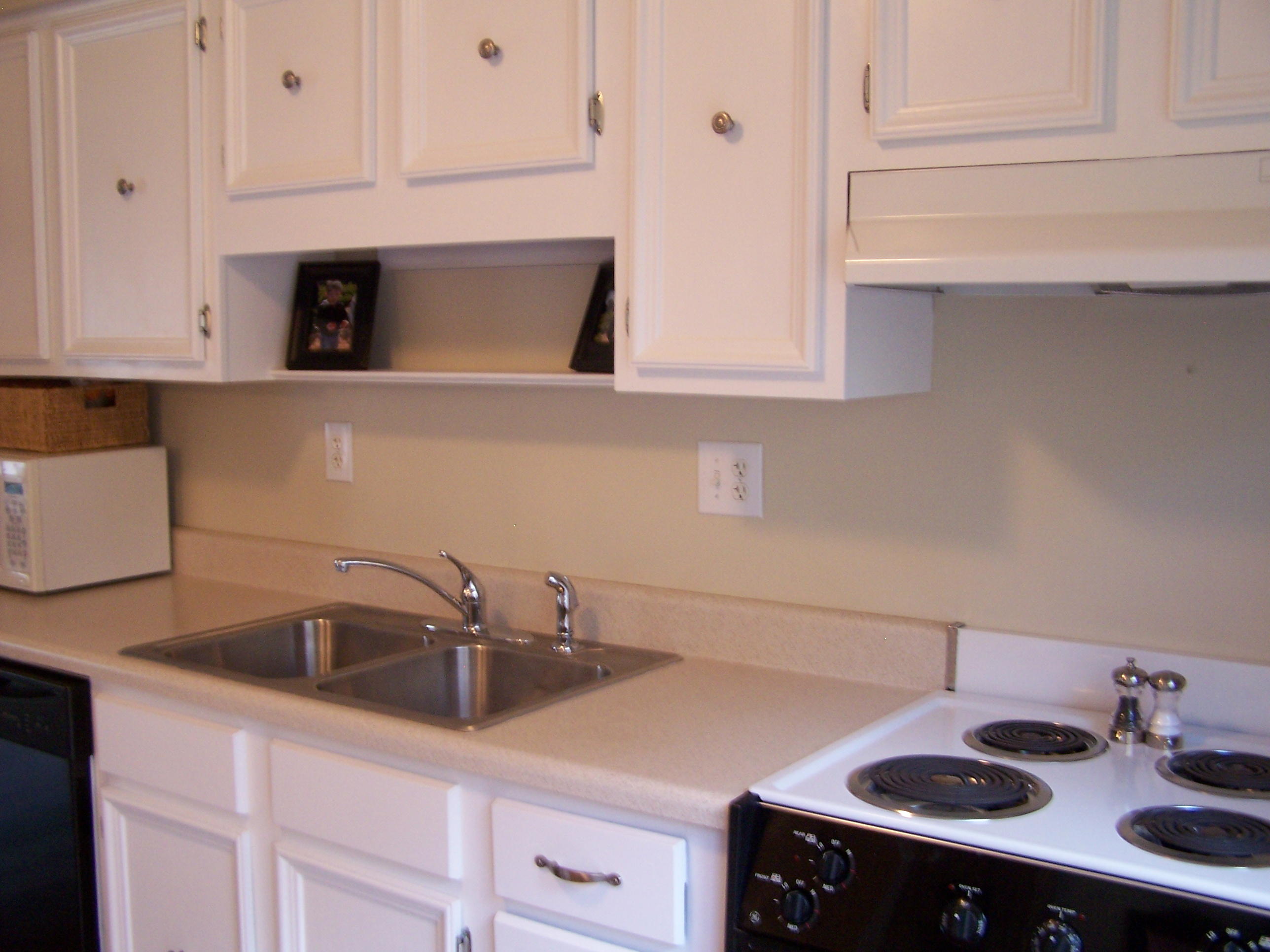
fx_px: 1394
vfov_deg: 37.7
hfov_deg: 49.0
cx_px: 635
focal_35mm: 38
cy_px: 476
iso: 140
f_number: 2.8
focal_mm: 6.3
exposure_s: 1/15
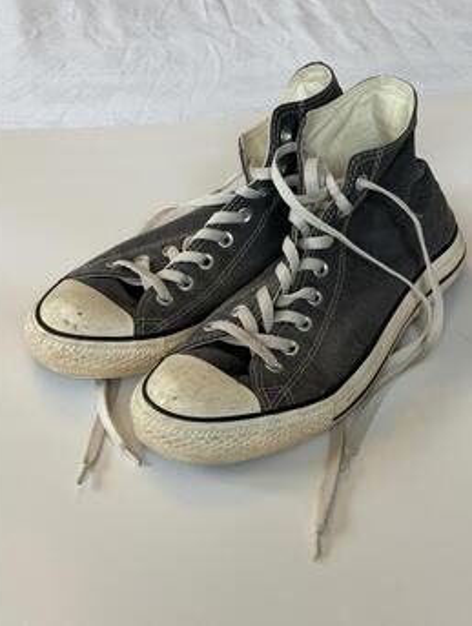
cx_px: 248
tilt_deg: -35.7
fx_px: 961
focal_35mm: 53
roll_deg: -0.2
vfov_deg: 36.1
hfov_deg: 27.6
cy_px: 282
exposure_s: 1/120
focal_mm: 6.76
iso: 80
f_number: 1.78
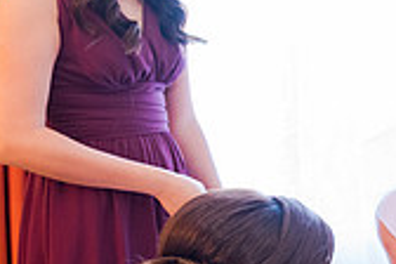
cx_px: 537
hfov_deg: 26.8
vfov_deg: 22.3
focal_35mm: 61
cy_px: 122
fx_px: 671
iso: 1600
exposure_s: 1/50
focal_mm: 17
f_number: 2.8
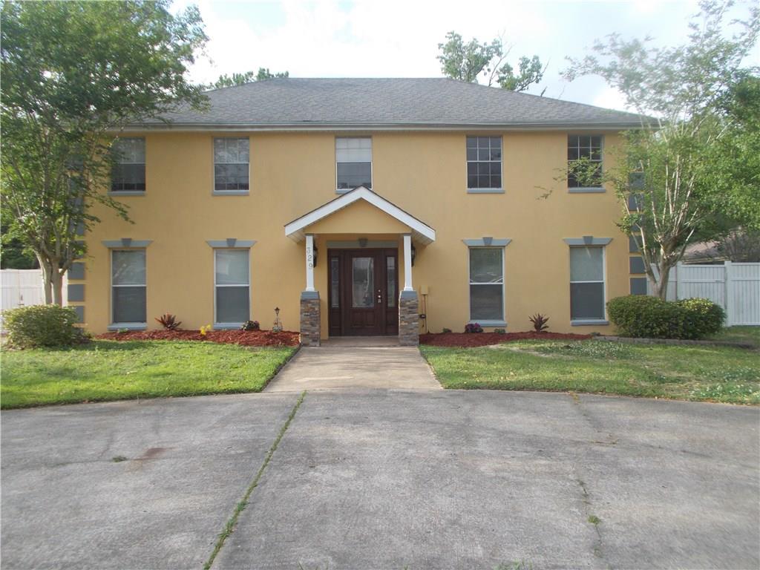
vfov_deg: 53.1
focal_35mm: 26
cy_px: 285
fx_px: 571
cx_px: 380
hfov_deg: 67.3
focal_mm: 4.6
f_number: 3.2
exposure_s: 1/250
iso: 80
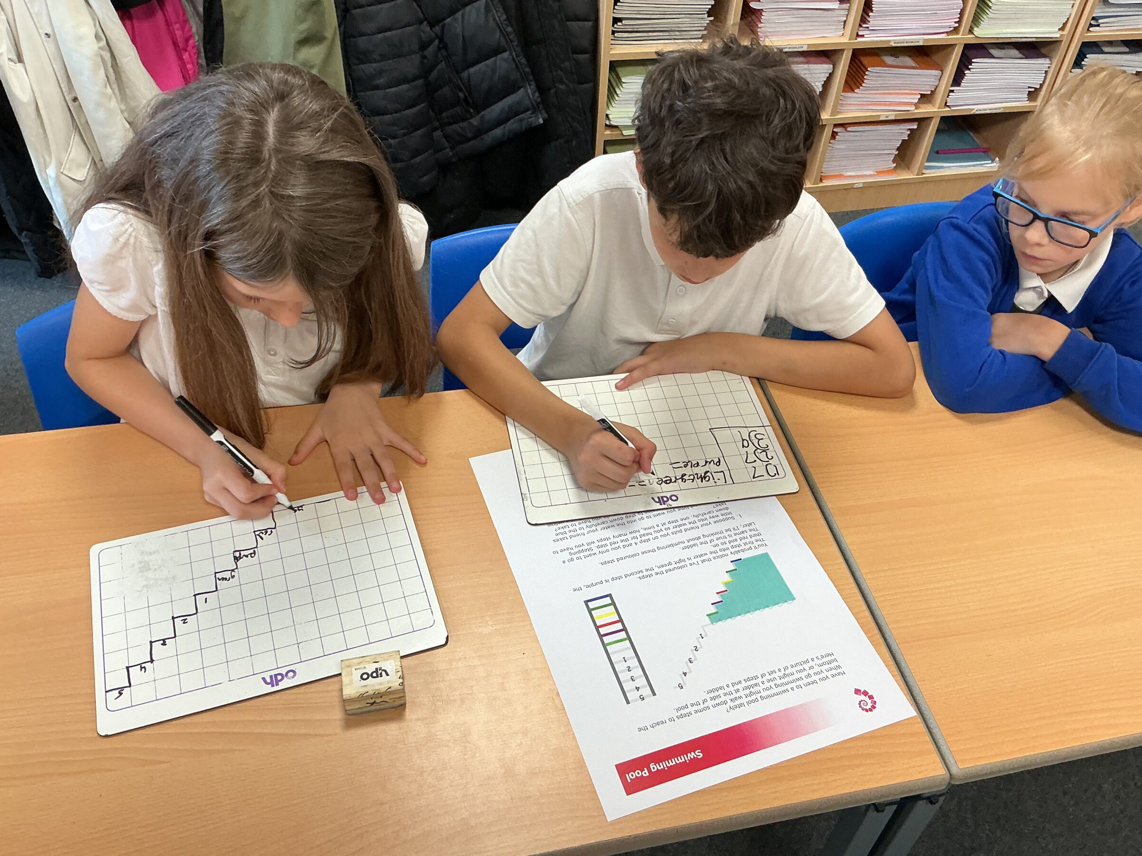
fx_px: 1023
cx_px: 606
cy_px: 436
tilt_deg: -46.2
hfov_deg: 58.3
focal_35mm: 31
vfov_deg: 45.4
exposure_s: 1/60
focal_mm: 3
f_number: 1.8
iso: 80
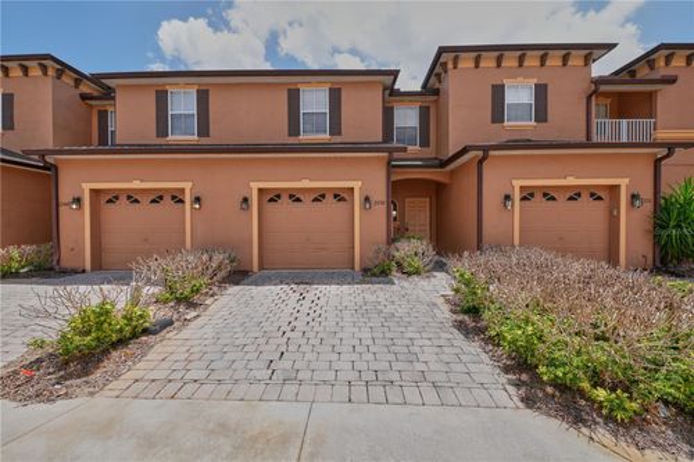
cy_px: 231
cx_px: 347
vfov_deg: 81.2
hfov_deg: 104.3
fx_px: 270
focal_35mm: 14
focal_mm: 14
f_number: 8
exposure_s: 1/200
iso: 100
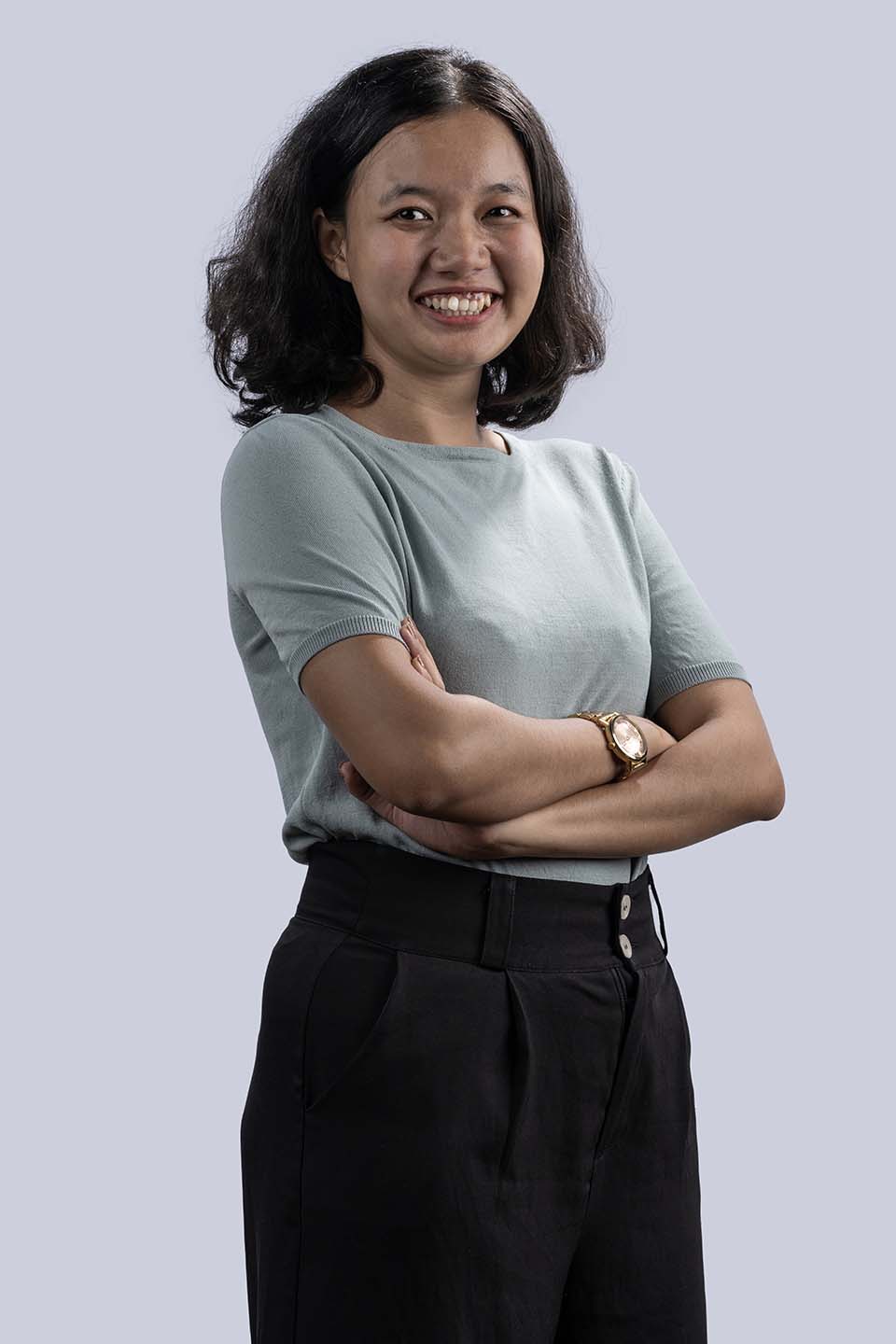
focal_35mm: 105
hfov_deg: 13.0
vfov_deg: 19.5
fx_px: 3920
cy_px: 672
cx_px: 448
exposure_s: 1/200
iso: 80
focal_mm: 105
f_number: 11
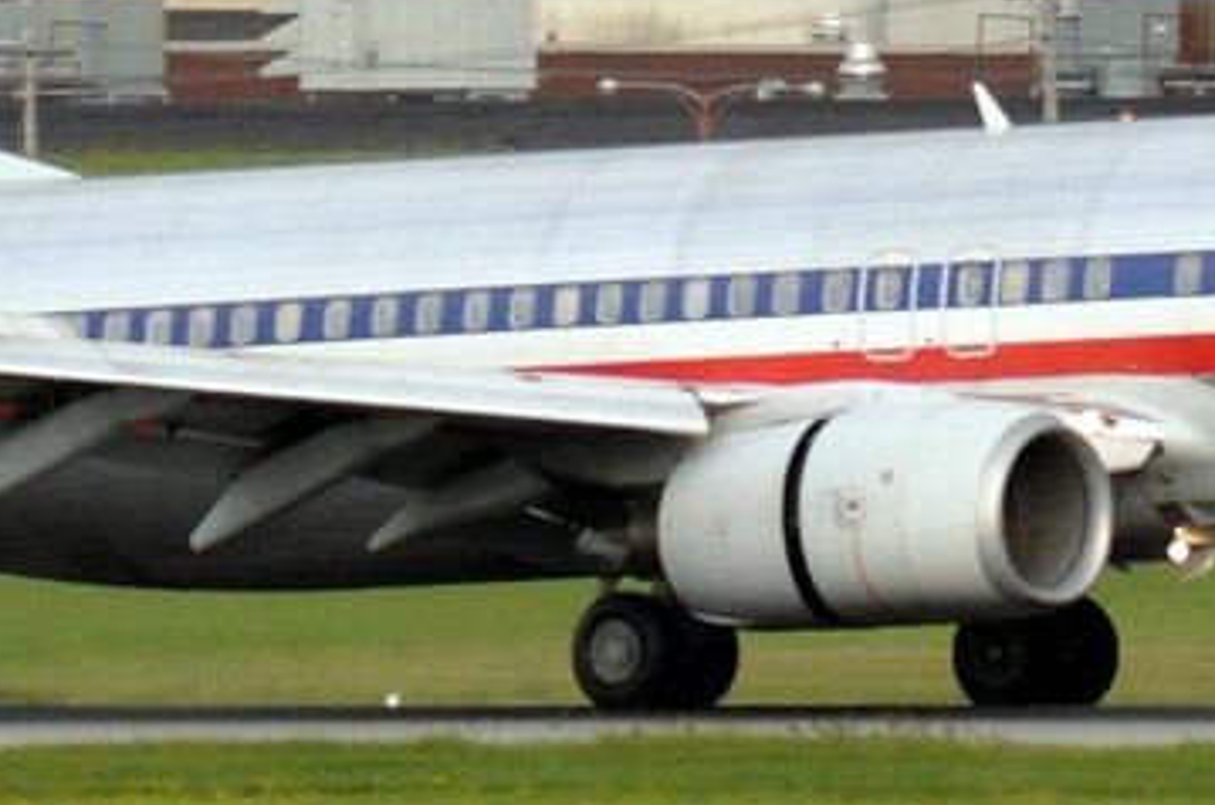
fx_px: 39451
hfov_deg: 1.8
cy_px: -254
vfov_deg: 1.2
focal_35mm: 1171
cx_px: 745
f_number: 5.6
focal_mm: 200
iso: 800
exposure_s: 1/640
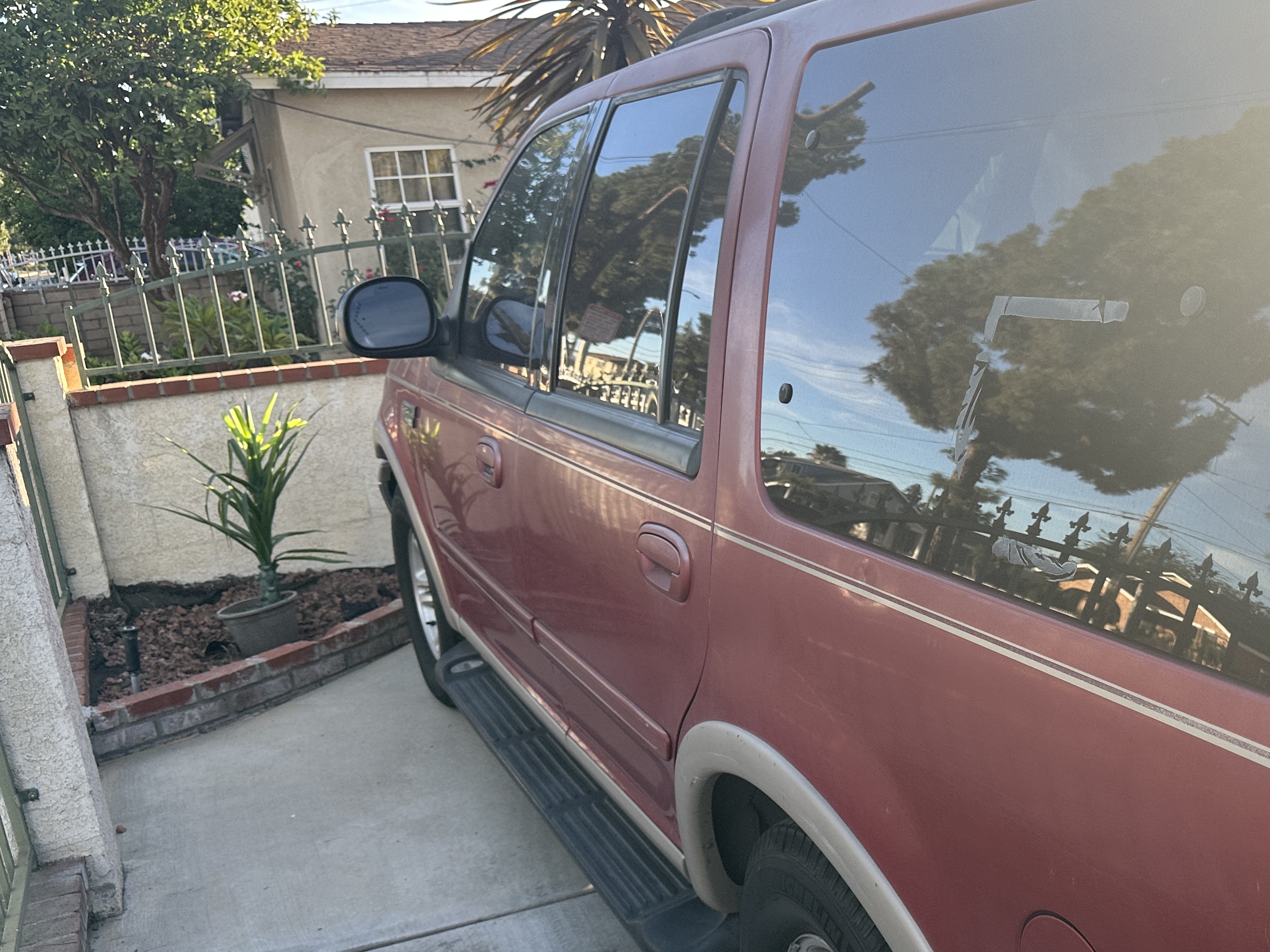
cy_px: 619
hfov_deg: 47.4
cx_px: 927
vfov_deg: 37.4
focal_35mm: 38
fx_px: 1394
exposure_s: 1/496
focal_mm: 6.86
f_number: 1.78
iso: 80
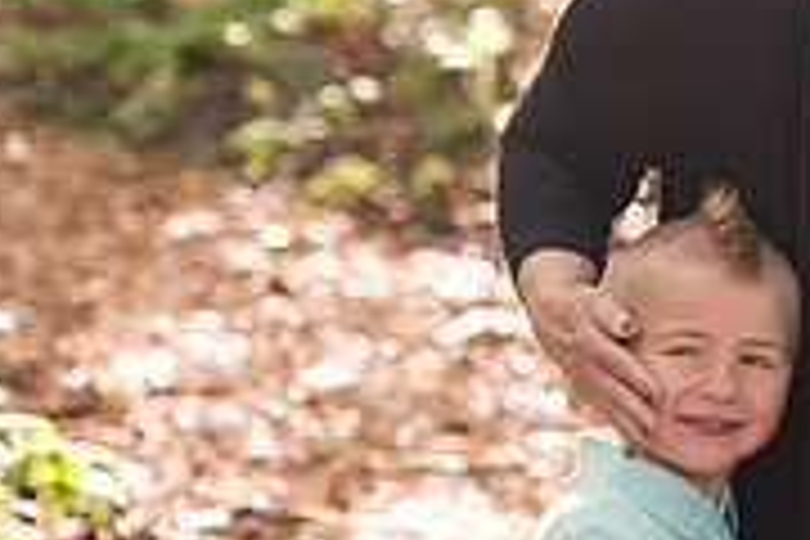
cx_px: 1125
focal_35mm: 274
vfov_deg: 5.0
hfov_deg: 7.4
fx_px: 6165
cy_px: 232
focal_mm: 85
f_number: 3.5
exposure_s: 1/250
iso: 640
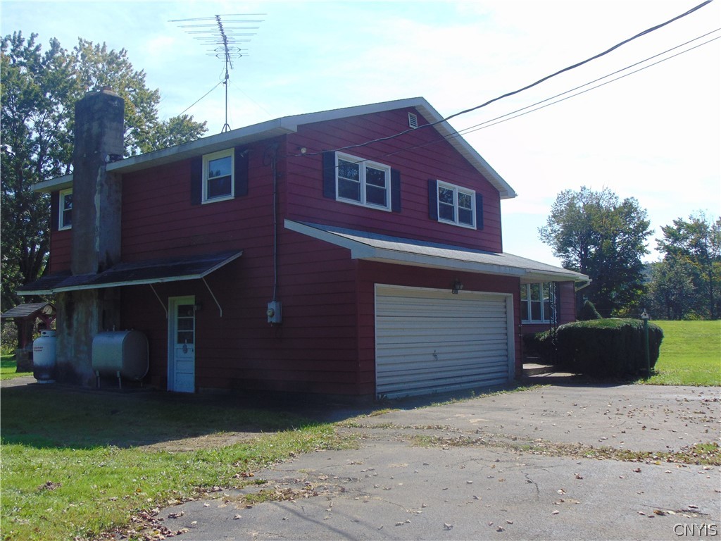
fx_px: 729
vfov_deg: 40.7
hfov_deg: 52.6
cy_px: 270
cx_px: 360
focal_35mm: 35
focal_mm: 6.3
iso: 80
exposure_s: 1/160
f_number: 8.3
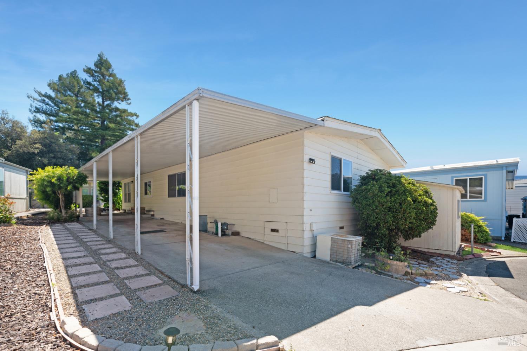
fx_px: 205
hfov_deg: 104.3
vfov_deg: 81.1
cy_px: 176
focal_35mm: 14
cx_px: 264
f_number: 2.8
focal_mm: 14
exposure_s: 1/4000
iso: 400
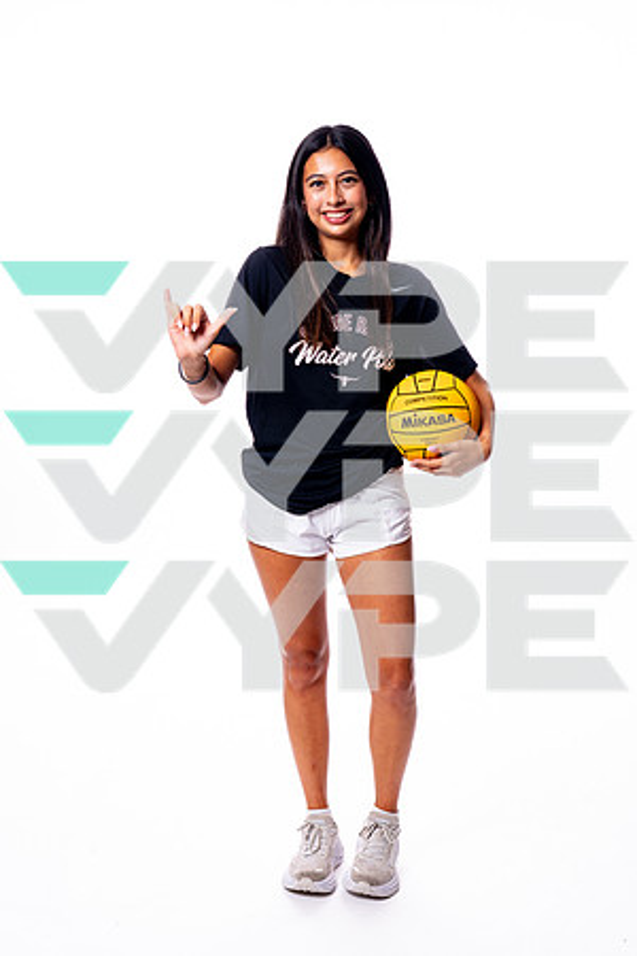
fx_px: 1380
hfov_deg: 26.0
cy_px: 478
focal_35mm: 52
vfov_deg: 38.2
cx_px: 318
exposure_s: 1/160
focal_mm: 52
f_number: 8
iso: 400
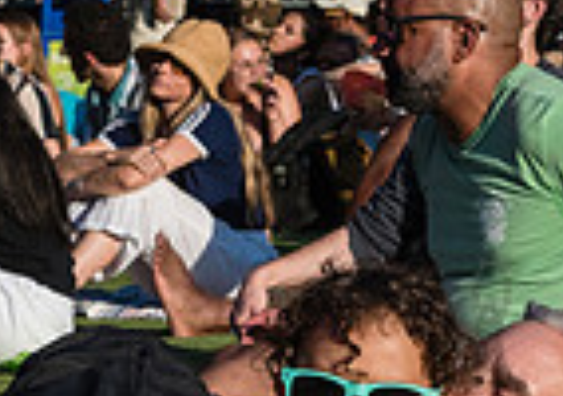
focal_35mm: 304
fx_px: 4838
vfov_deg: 4.7
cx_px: 301
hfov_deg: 6.7
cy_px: 545
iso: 1000
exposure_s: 1/2000
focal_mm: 58
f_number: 8
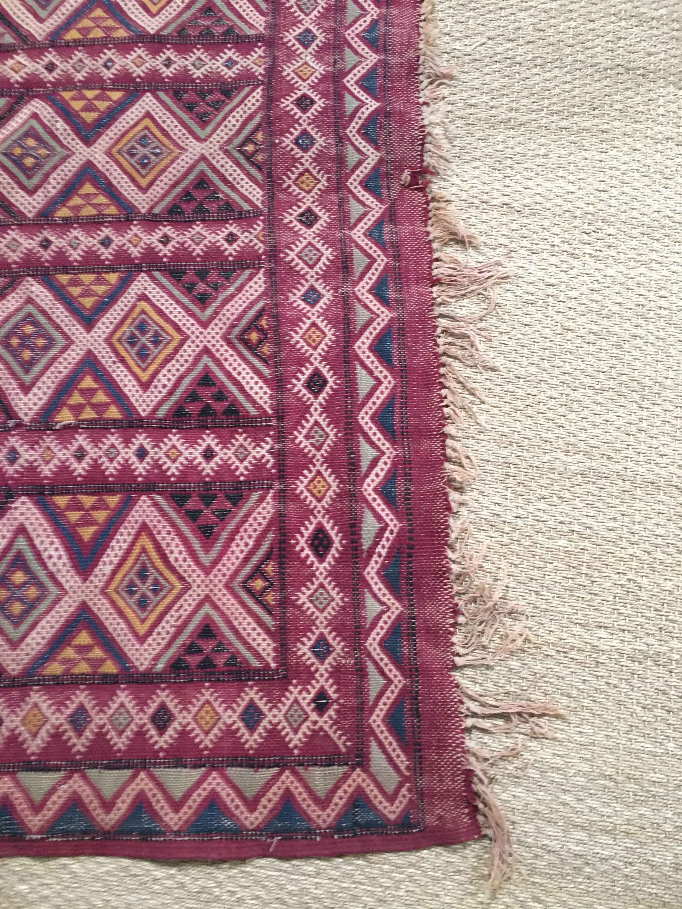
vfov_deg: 61.7
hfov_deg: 48.2
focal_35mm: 29
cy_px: 454
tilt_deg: -78.3
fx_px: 762
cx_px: 341
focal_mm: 4.15
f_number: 2.2
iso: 400
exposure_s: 1/17
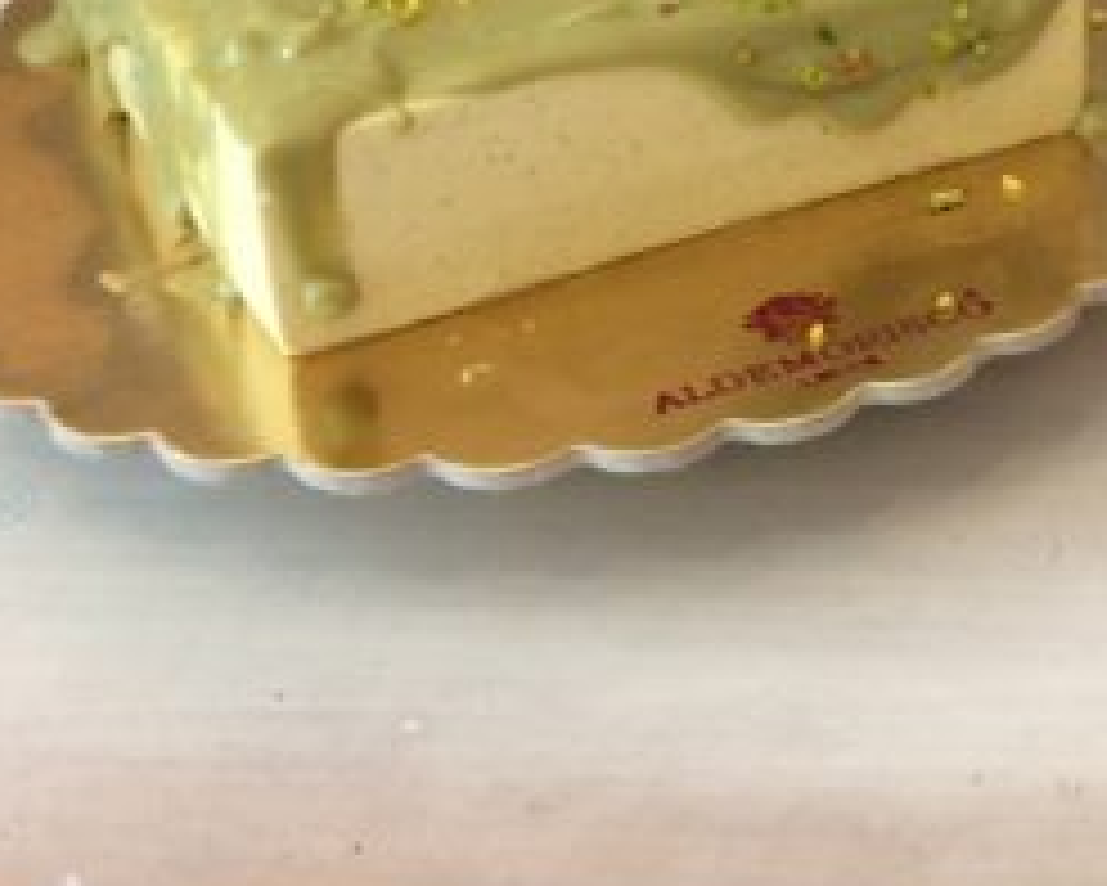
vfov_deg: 18.7
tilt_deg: -27.2
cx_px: 1258
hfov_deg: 22.1
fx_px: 2655
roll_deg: -1.7
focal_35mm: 81
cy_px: 106
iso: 125
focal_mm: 4.15
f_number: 2.2
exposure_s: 1/33
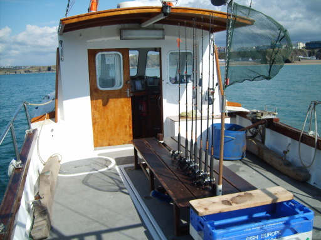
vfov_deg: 40.7
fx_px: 325
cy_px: 120
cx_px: 160
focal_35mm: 35
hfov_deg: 52.6
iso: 50
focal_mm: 5.8
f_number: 7.1
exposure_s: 1/250
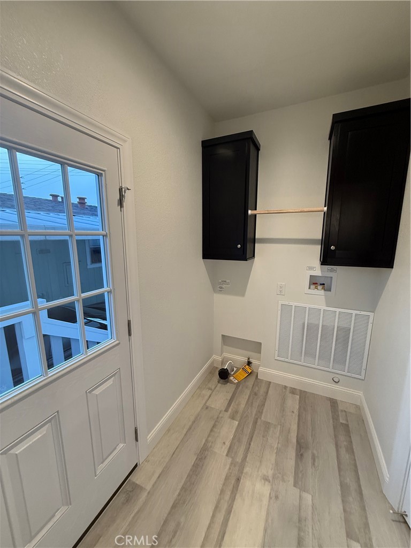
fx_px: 222
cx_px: 206
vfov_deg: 102.1
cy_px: 274
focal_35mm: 14
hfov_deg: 85.7
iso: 200
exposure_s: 1/60
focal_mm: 2.22
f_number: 2.2
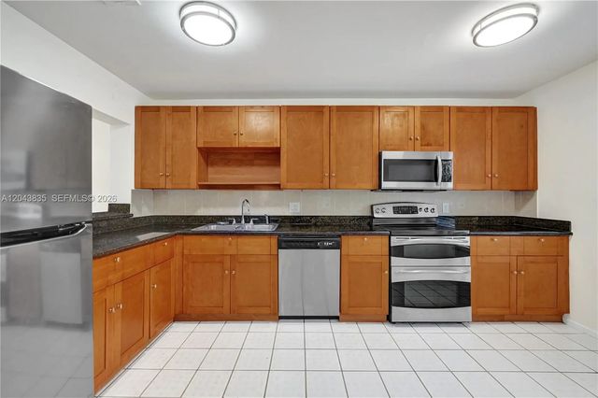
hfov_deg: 104.3
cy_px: 199
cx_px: 299
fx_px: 232
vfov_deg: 81.1
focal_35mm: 14
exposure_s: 1/320
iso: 1250
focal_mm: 14
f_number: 2.8
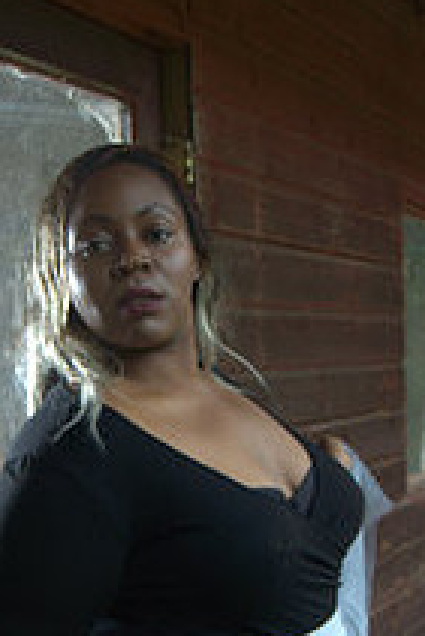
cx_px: 113
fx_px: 1131
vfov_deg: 30.7
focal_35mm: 64
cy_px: 494
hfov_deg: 21.1
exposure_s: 1/100
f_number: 4
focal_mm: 20
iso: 100
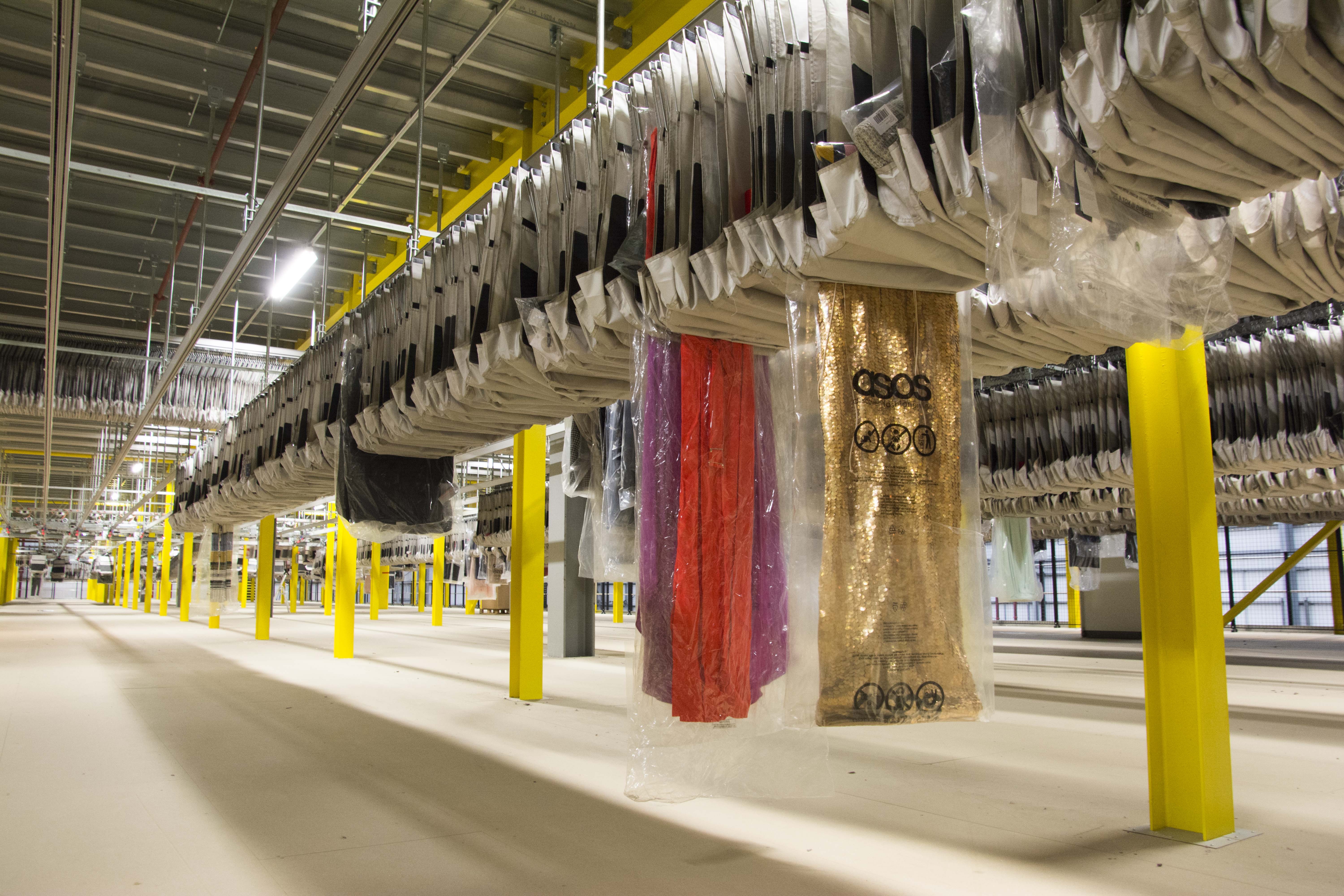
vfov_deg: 53.1
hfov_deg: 73.7
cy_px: 448
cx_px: 672
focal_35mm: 24
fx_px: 896
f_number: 5.6
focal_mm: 16
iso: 640
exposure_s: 1/13
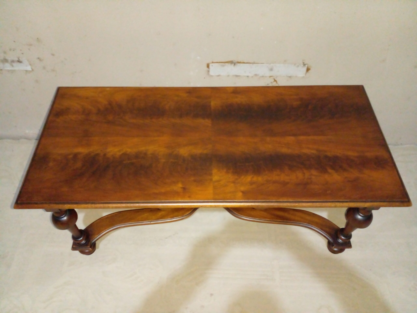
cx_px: 208
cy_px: 156
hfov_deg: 65.3
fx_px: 325
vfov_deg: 51.4
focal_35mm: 27
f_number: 1.9
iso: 500
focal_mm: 3.6
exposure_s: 1/25
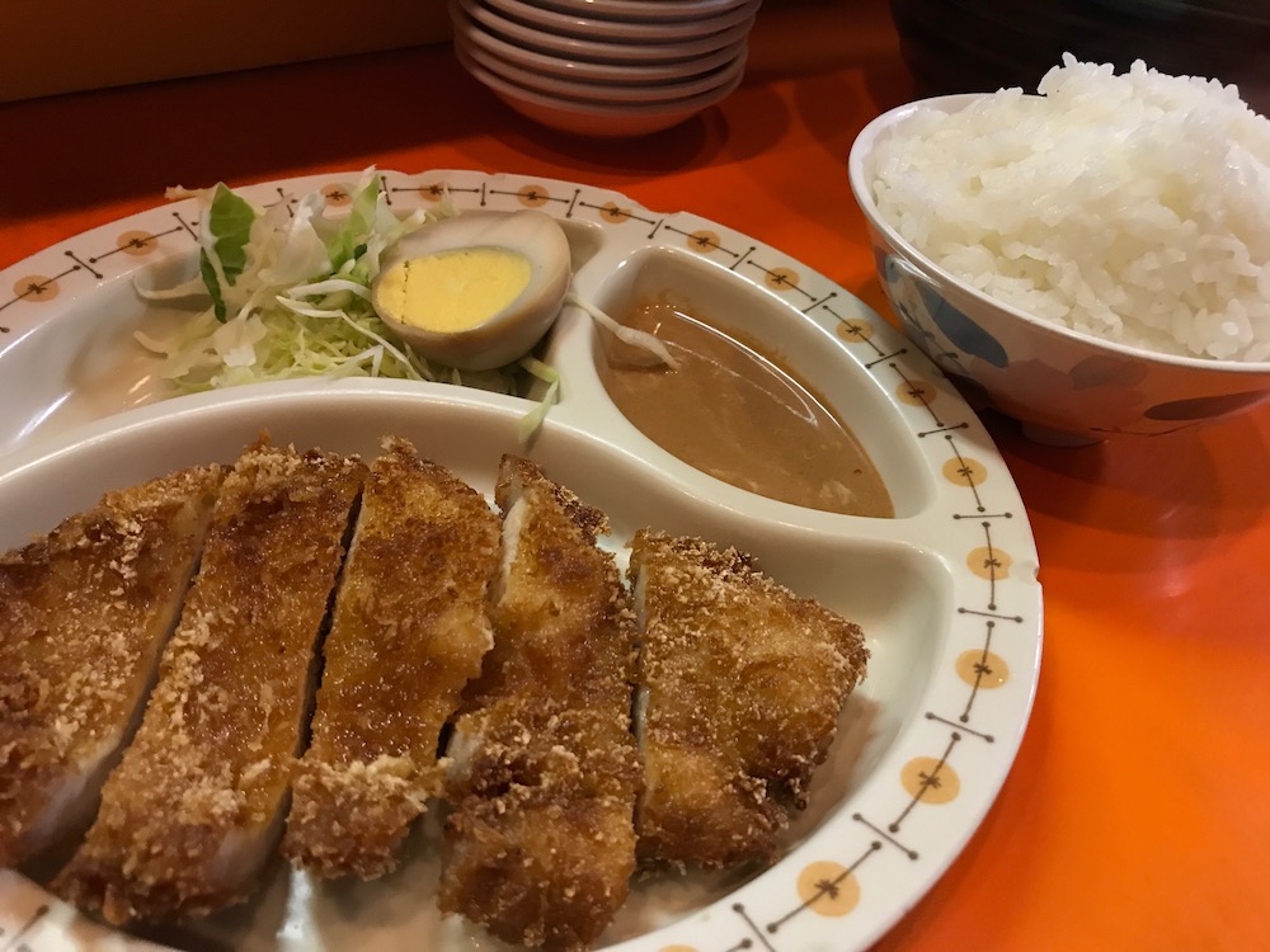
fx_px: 1027
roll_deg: -6.0
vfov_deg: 49.7
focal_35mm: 28
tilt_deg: -42.4
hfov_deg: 63.4
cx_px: 635
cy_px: 476
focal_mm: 3.99
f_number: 1.8
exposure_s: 1/15
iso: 64
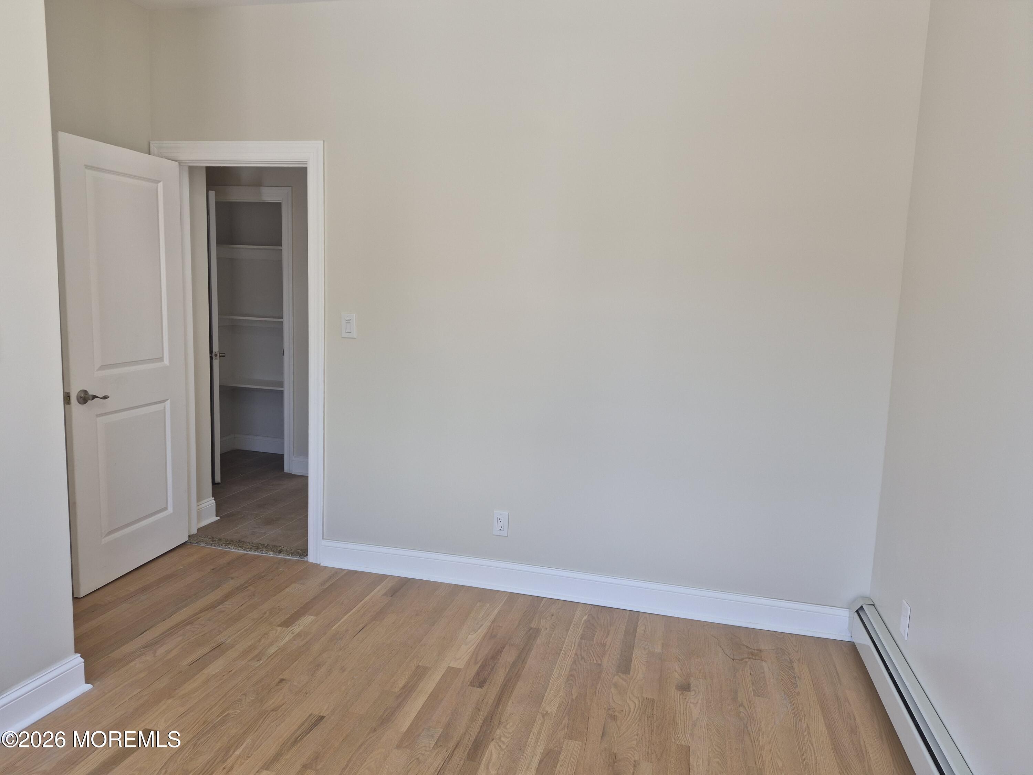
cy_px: 388
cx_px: 516
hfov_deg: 73.9
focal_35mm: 23
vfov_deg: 58.9
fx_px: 686
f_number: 1.8
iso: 64
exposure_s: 1/120
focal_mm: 5.4
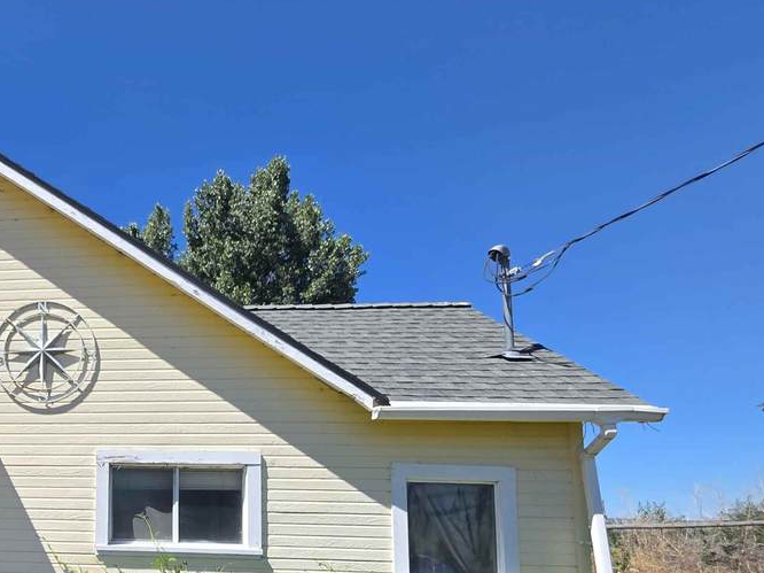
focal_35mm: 25
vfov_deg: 50.2
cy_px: 489
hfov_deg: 56.4
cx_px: 33
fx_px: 552
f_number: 1.9
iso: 40
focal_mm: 2.2
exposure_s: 1/1476
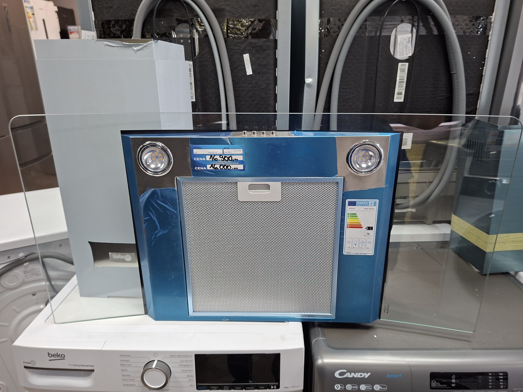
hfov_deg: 73.9
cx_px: 262
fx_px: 347
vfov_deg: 58.9
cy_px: 196
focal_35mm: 23
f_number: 1.8
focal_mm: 5.54
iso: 200
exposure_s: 1/50
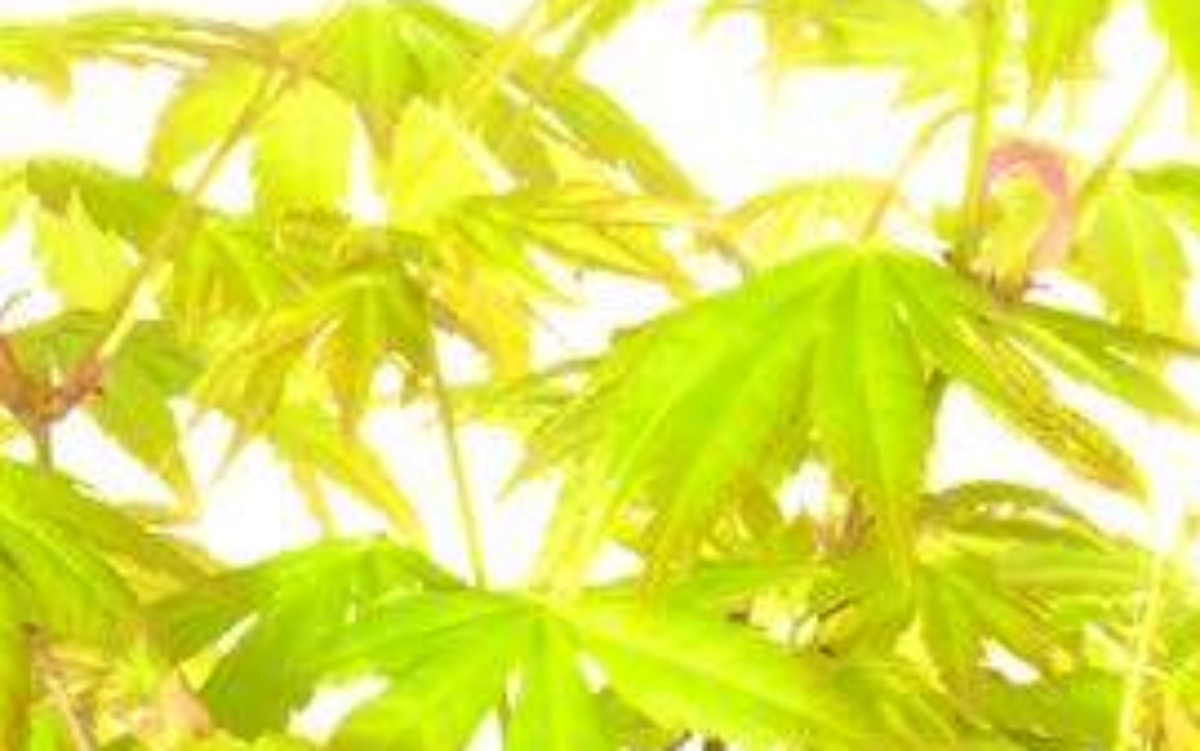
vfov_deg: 1.6
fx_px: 27483
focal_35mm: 840
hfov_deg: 2.5
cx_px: 329
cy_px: 1902
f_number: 14
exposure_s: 1/8
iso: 4000
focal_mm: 115.9
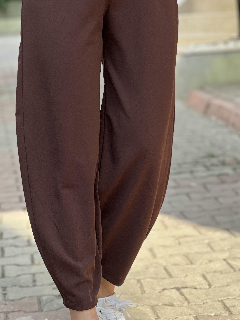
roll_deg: +2.9
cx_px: 116
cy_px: 149
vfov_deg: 15.9
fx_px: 1146
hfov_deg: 12.0
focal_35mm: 124
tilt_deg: -5.6
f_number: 2.8
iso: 32
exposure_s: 1/121
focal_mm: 9
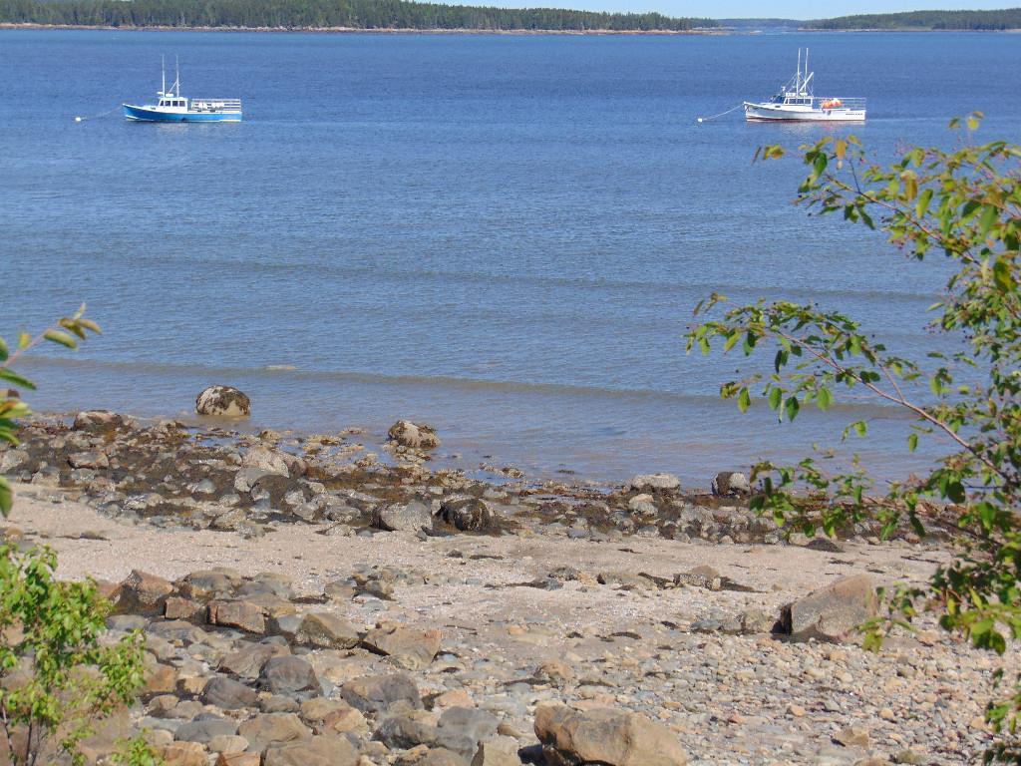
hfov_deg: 27.4
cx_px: 510
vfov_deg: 20.7
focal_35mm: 71
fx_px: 2094
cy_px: 383
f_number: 9.6
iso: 80
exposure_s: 1/160
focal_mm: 12.8
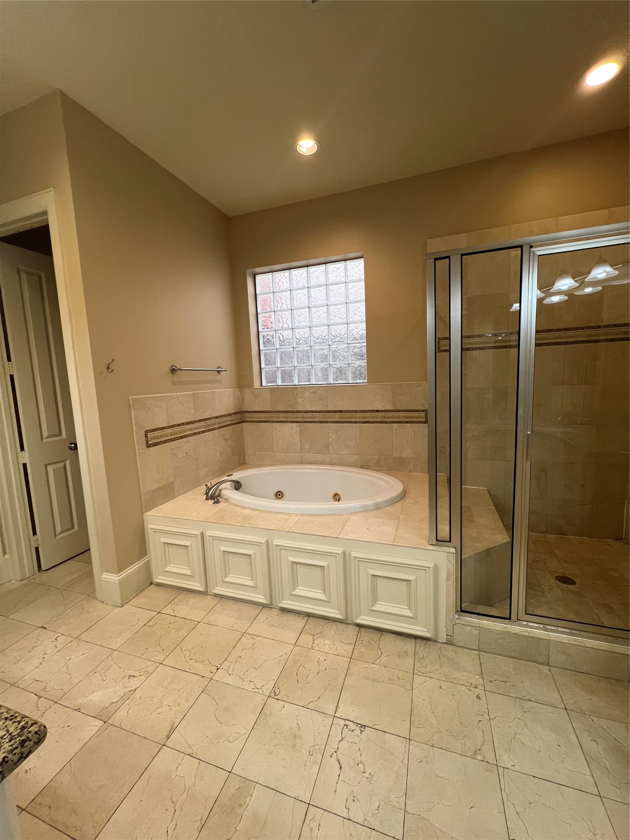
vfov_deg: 106.2
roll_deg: +1.9
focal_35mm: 13
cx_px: 315
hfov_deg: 89.9
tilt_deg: -6.0
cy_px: 420
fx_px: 315
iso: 160
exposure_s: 1/120
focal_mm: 1.57
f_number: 1.8
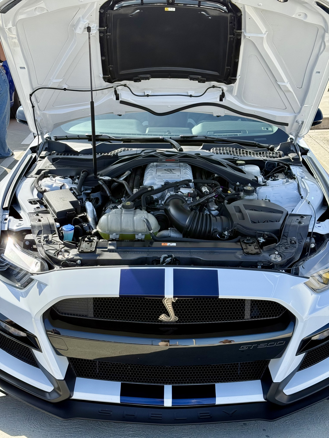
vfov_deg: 39.7
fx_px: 608
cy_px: 219
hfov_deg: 30.3
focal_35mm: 48
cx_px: 164
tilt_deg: -19.2
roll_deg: -0.1
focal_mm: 6.76
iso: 64
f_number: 1.78
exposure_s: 1/1264
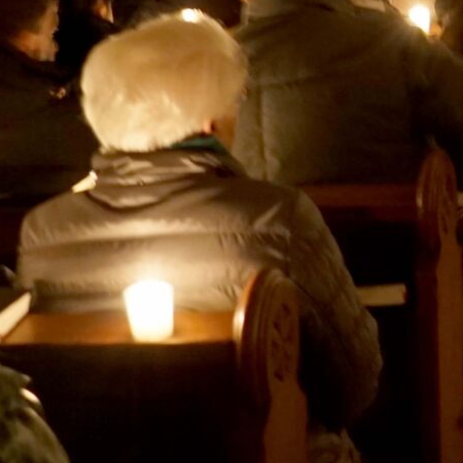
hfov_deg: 11.5
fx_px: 2103
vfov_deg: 12.2
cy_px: -133
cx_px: 892
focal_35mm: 139
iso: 1600
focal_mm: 29
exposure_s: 1/2.5
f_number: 4
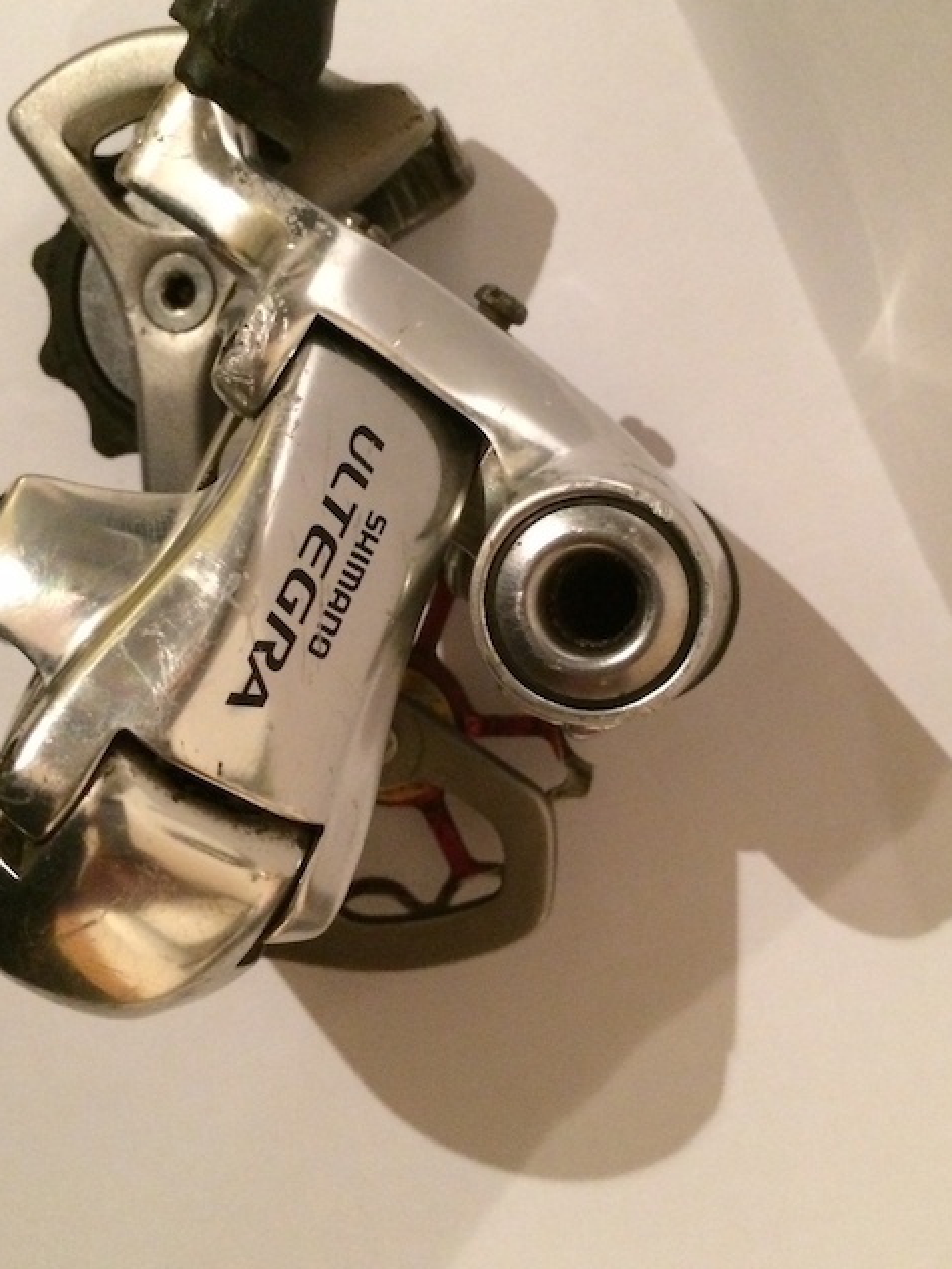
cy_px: 562
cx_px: 470
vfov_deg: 48.9
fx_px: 1393
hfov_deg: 37.7
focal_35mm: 38
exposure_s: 1/15
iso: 500
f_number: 2.2
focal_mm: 4.12
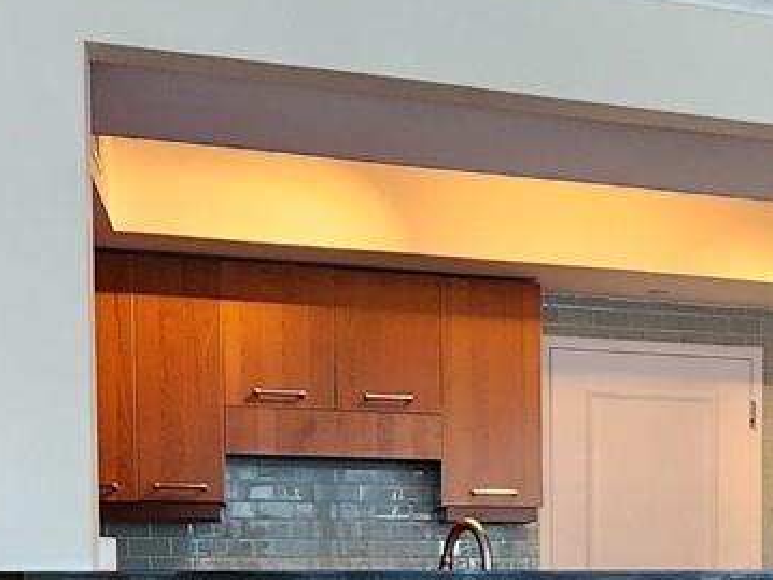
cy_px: 649
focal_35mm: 58
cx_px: 799
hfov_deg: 30.5
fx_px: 1295
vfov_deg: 23.5
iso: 200
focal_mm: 2.2
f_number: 2.2
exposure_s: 1/60.2
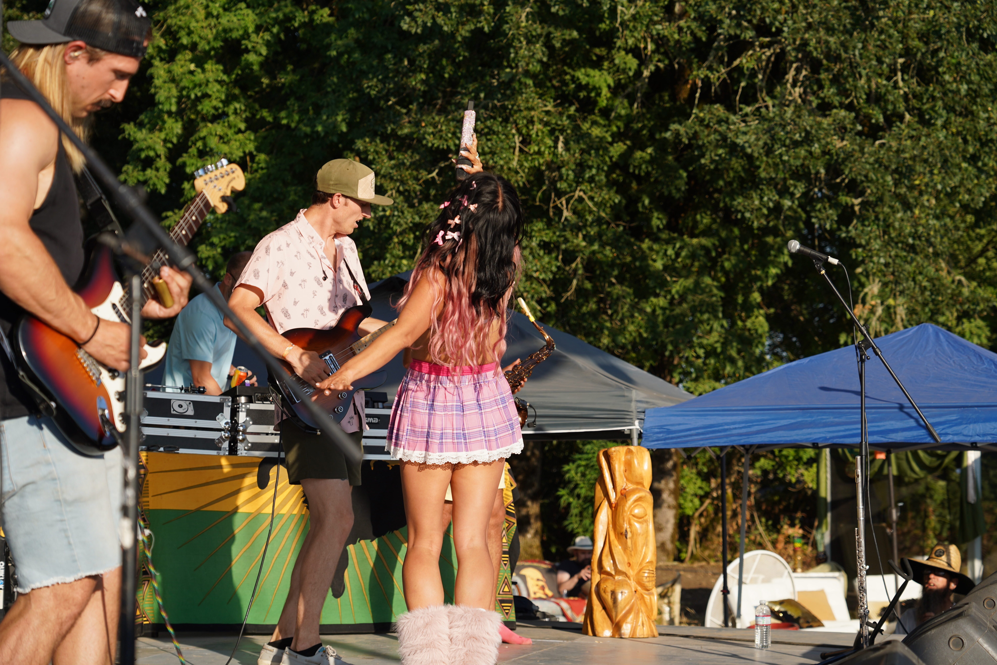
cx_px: 498
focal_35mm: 83
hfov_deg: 24.5
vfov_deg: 16.5
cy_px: 332
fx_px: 2298
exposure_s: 1/320
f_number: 5.6
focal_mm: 83
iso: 100
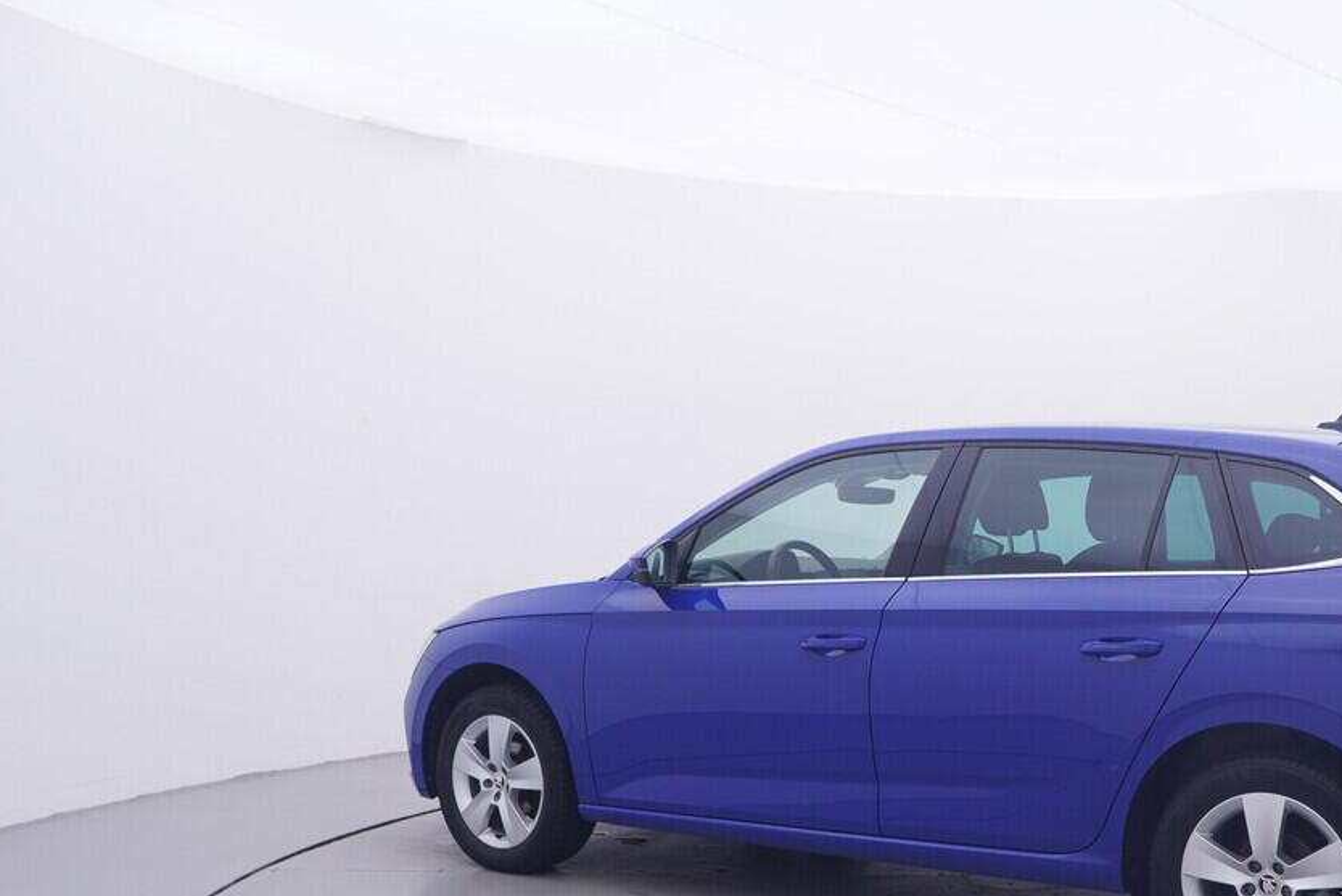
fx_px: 1449
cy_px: 589
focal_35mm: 39
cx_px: 1015
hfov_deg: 47.7
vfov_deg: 34.1
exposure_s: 1/80
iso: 200
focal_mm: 15
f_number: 5
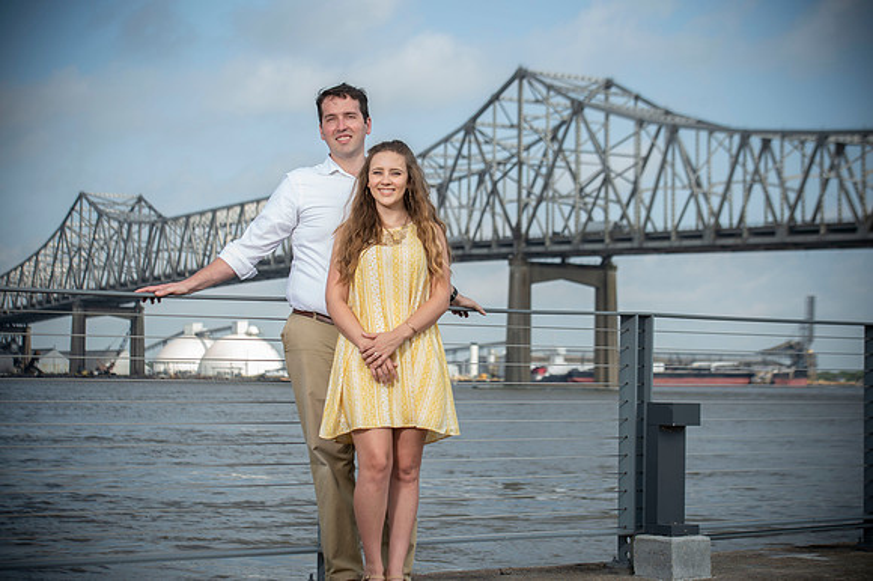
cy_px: 290
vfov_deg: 19.4
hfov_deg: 28.9
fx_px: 1696
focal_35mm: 70
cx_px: 436
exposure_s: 1/250
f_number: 5.6
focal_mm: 70
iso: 50
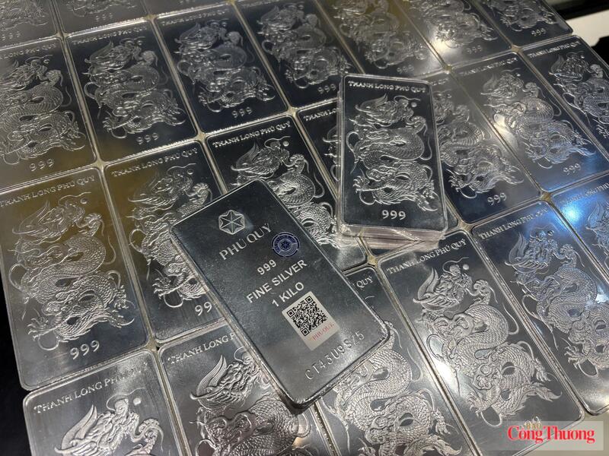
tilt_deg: -60.5
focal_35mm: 26
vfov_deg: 53.1
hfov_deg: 67.3
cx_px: 304
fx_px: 457
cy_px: 228
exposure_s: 1/241
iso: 40
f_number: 1.6
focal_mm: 5.96
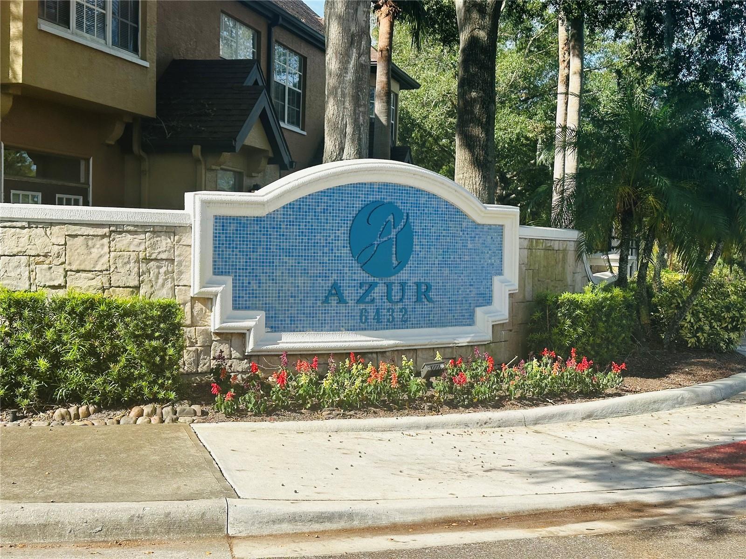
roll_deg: -1.6
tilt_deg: -2.6
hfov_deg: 39.7
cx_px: 373
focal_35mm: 48
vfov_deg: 30.3
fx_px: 1034
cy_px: 280
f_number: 1.78
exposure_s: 1/2252
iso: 64
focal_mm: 6.86
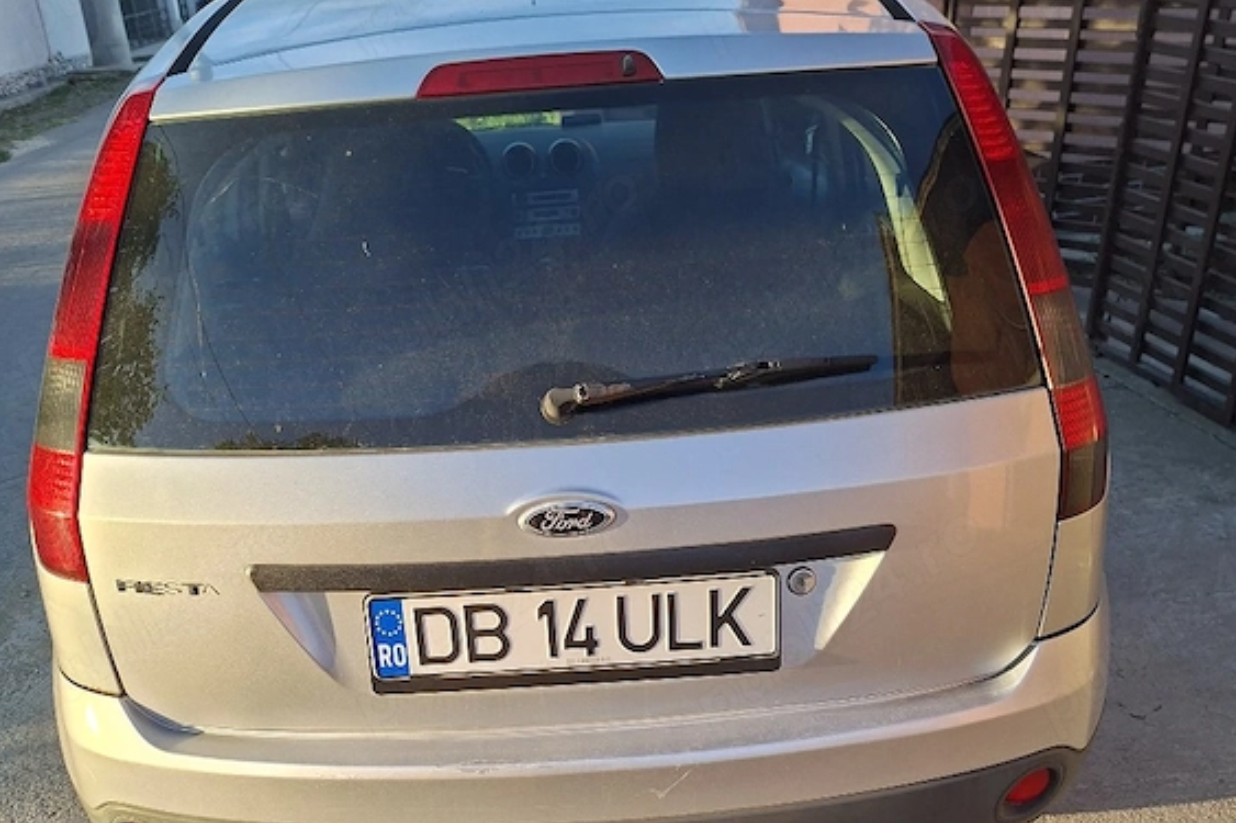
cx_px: 584
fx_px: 1167
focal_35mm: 34
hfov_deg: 55.8
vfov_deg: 37.3
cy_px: 672
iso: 40
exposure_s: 1/286
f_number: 1.8
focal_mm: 5.54
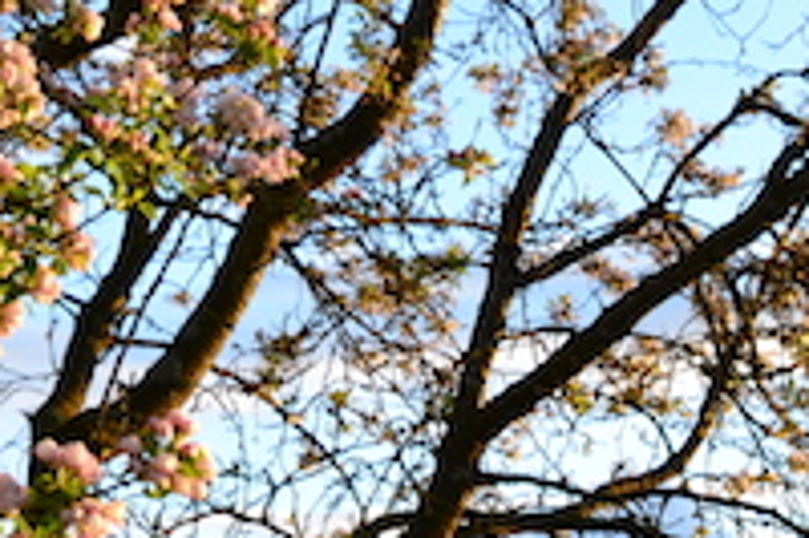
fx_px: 3368
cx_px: 1145
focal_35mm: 150
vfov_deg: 8.9
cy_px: 791
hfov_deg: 13.1
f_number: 9
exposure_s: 1/125
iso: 400
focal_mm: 25
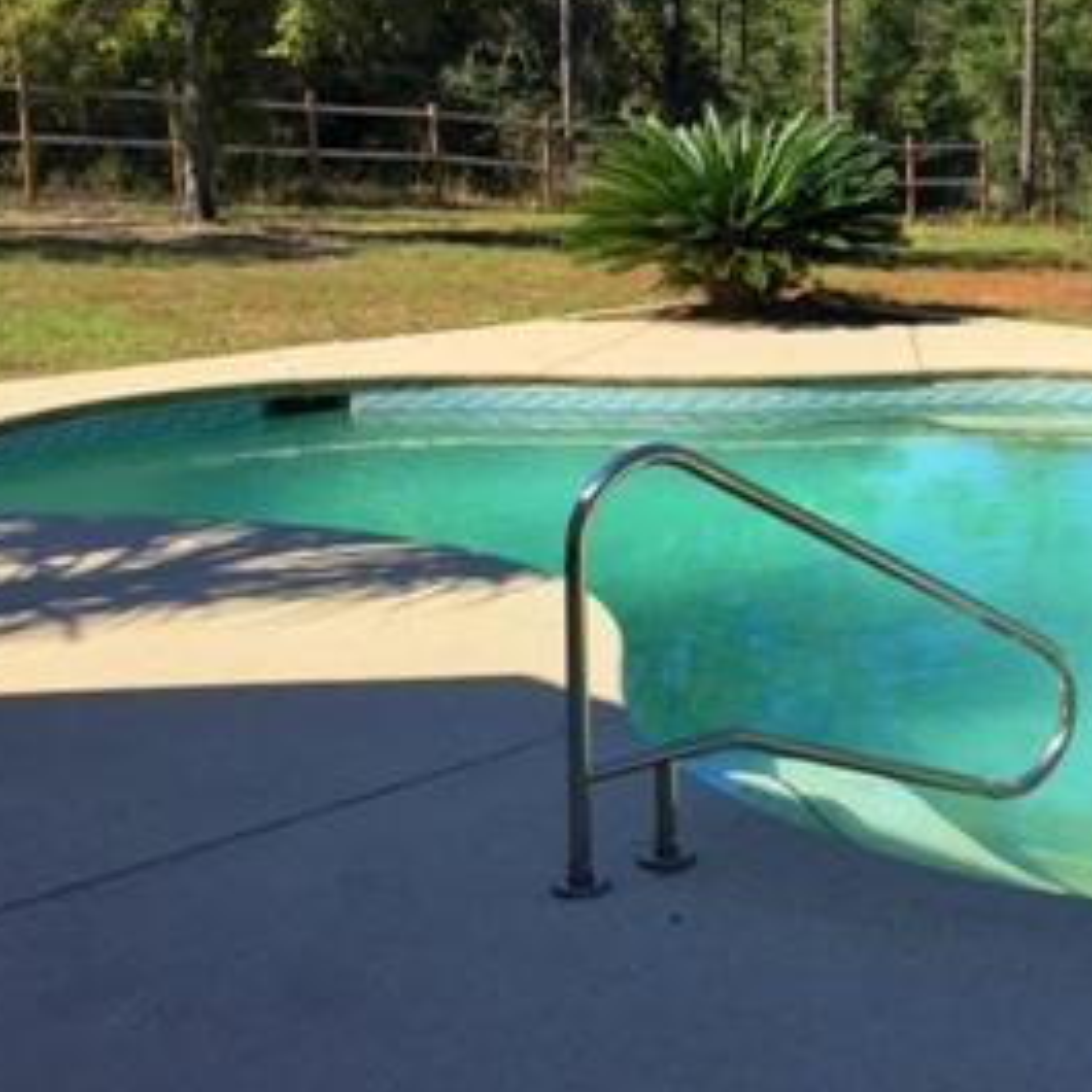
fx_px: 2213
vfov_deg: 27.5
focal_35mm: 62
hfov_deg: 26.9
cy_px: 338
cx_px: 960
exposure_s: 1/2198
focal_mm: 4.15
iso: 32
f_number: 2.2
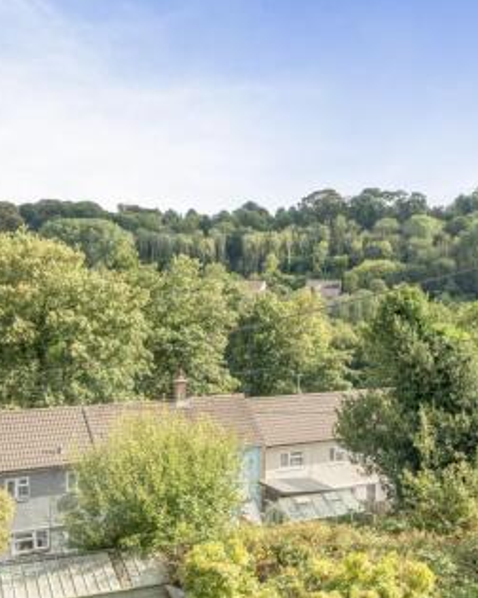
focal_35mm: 44
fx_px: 778
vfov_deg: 42.0
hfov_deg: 32.3
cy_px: 299
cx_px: 438
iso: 400
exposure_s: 1/250
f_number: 8
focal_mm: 21
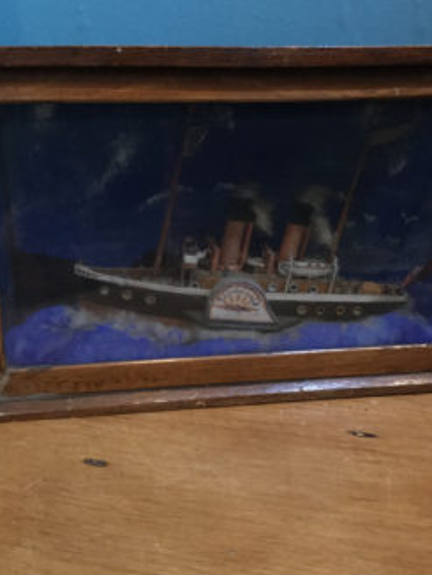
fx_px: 631
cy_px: 270
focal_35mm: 38
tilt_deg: -13.9
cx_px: 249
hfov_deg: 37.7
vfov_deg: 48.9
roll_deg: +0.2
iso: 800
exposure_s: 1/33
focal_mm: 3.3
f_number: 2.4
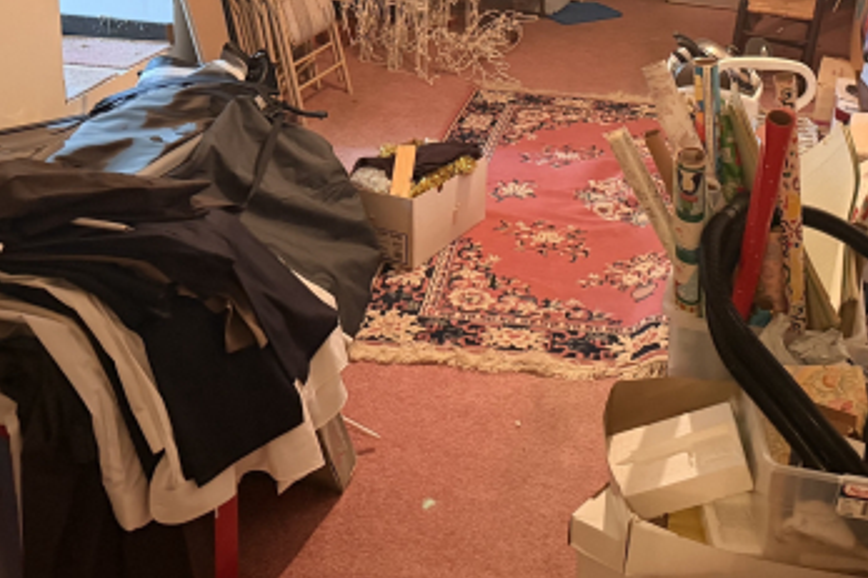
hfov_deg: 41.0
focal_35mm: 48
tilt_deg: -15.8
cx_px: 514
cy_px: 73
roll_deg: -1.4
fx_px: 1157
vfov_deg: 27.2
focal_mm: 6.76
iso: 800
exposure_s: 1/40
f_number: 1.78
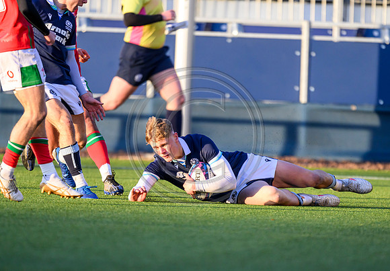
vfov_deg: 1.9
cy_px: 172
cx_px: 208
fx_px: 8038
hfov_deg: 2.8
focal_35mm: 732
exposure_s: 1/1600
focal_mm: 560
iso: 2000
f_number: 4
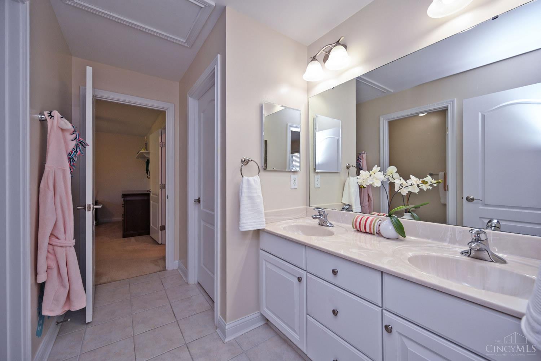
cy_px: 180
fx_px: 210
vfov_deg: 81.2
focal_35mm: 14
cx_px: 270
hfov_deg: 104.3
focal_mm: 14
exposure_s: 1/80
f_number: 4.5
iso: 200
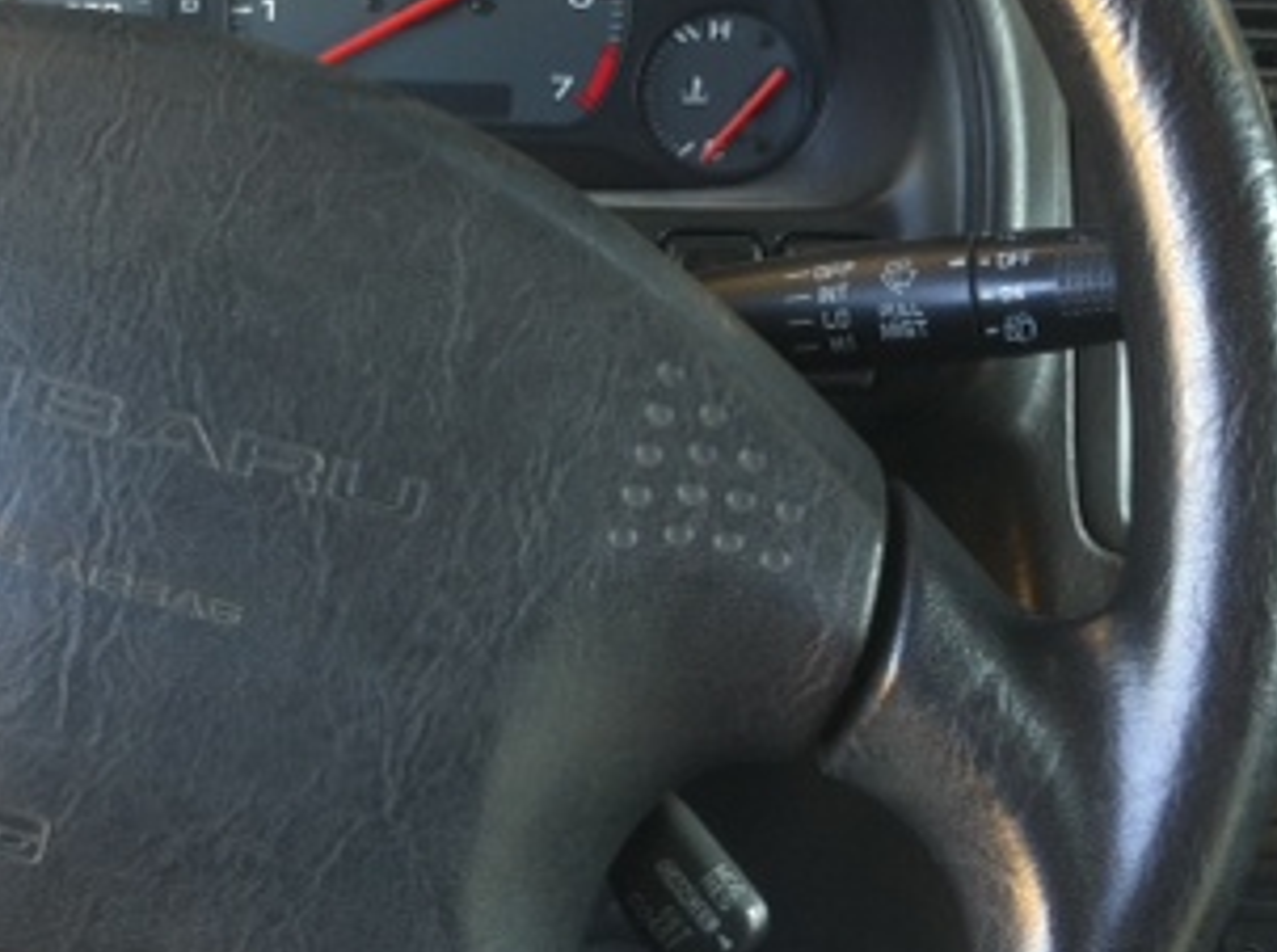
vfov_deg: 19.7
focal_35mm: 74
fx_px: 2724
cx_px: 232
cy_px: 253
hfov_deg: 25.9
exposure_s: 1/17
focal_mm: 3.85
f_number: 2.8
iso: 80
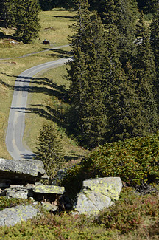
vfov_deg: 5.8
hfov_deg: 3.8
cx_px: 20
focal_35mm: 357
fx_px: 2370
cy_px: 64
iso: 250
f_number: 14
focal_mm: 200
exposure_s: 1/250
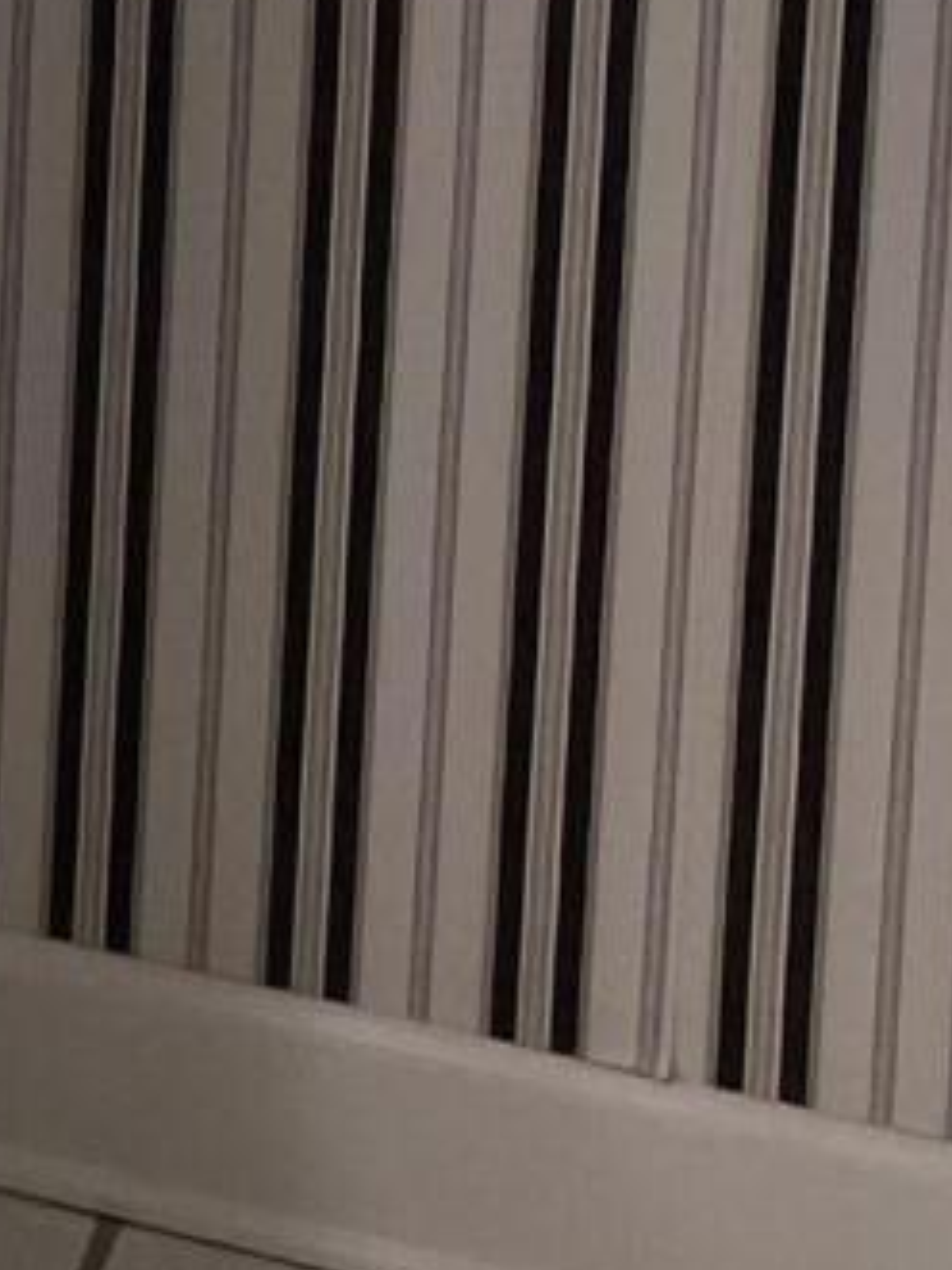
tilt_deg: -6.0
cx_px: -1535
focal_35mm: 157
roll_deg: -0.9
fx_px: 5761
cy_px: -1070
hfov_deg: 8.4
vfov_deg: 11.6
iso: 80
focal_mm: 4.25
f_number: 1.8
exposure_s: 1/120
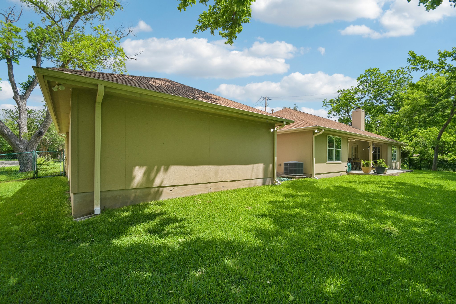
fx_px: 190
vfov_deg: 77.3
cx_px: 228
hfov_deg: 100.4
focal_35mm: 15
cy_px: 152
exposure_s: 1/320
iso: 400
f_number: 8
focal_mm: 10
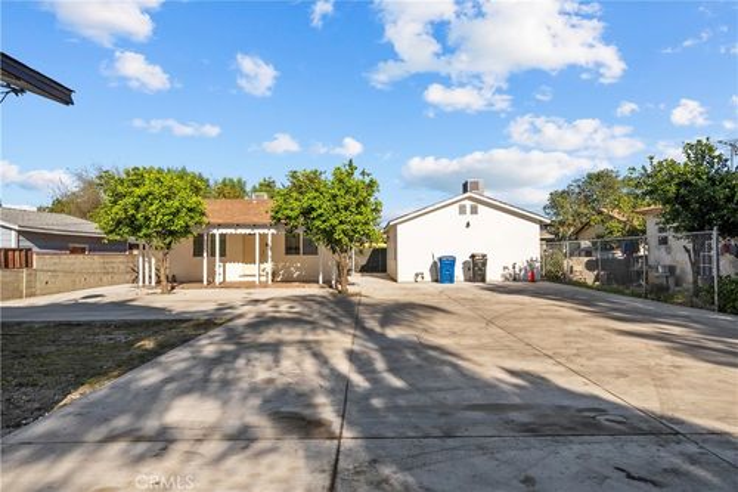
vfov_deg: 61.9
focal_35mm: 20
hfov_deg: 84.0
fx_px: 410
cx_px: 369
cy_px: 246
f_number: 9
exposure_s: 1/50
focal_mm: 20
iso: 125
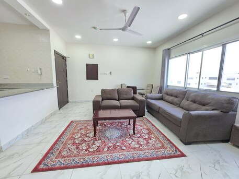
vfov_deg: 89.9
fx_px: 90
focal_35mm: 13
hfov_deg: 106.2
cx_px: 120
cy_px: 90
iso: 160
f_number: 1.9
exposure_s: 1/100
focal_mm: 2.2
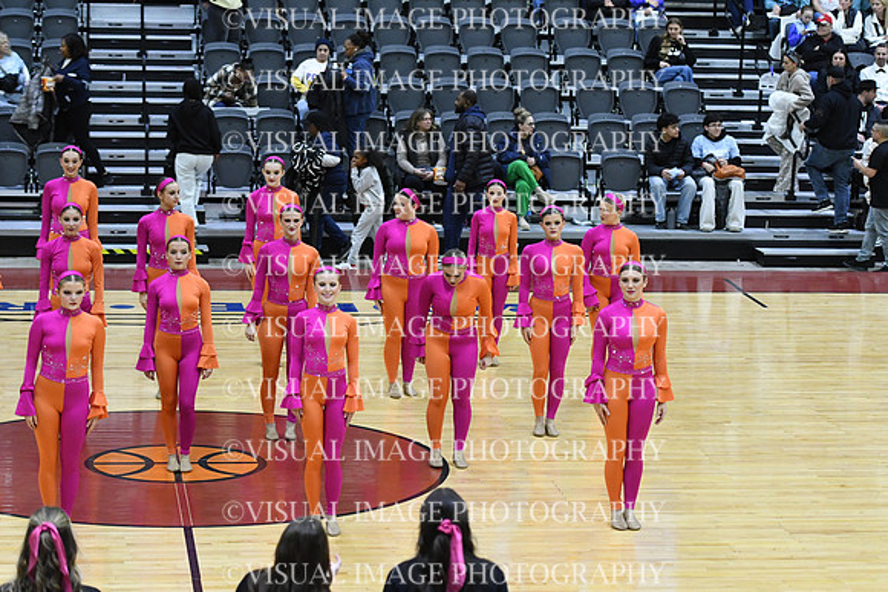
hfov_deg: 19.5
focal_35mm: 105
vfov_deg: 13.0
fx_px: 2590
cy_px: 296
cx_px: 444
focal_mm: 70
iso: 3200
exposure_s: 1/400
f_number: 2.8
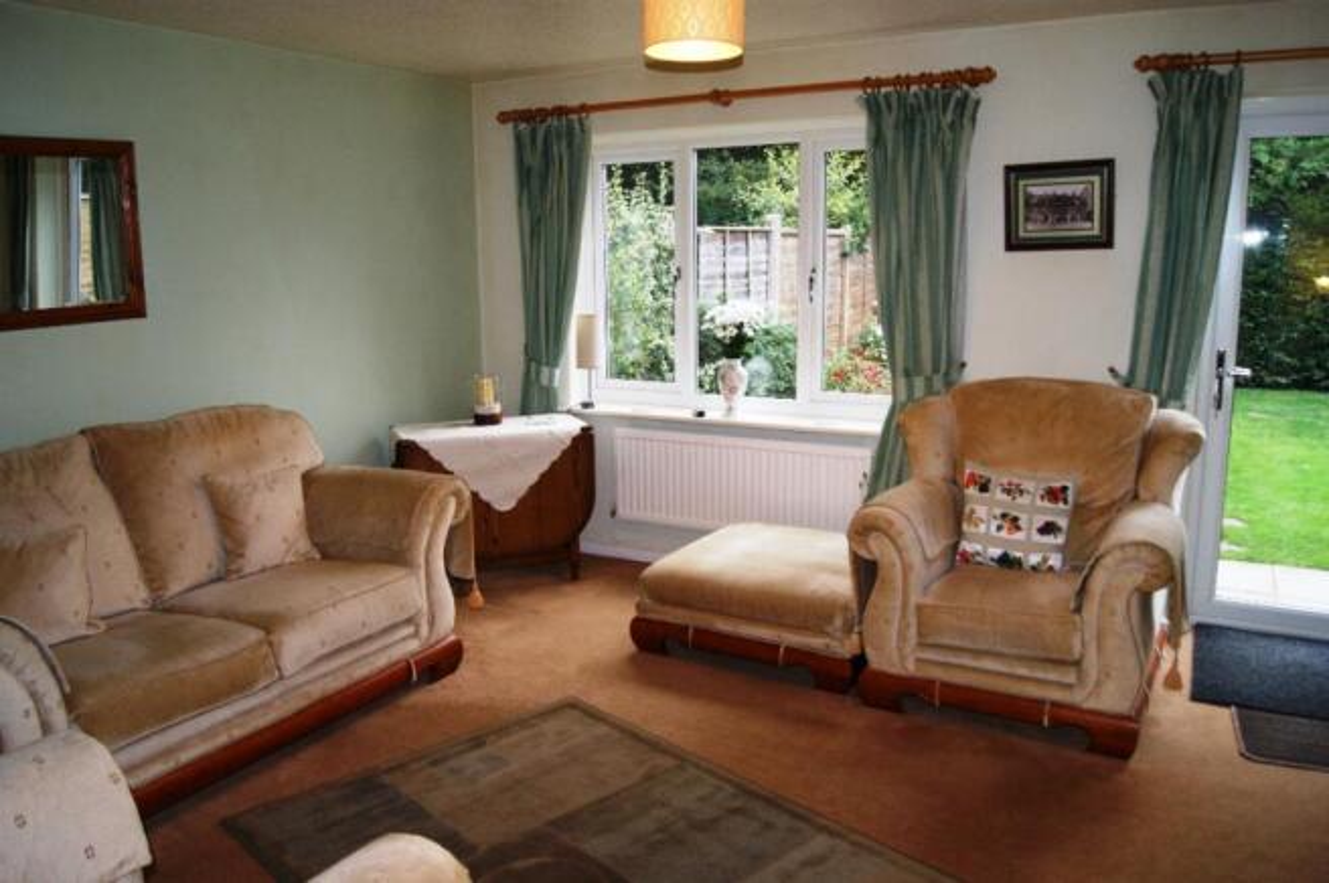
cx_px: 664
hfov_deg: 67.4
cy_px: 442
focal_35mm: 27
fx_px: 996
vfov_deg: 47.8
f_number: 5.6
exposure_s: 1/60
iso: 400
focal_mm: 18
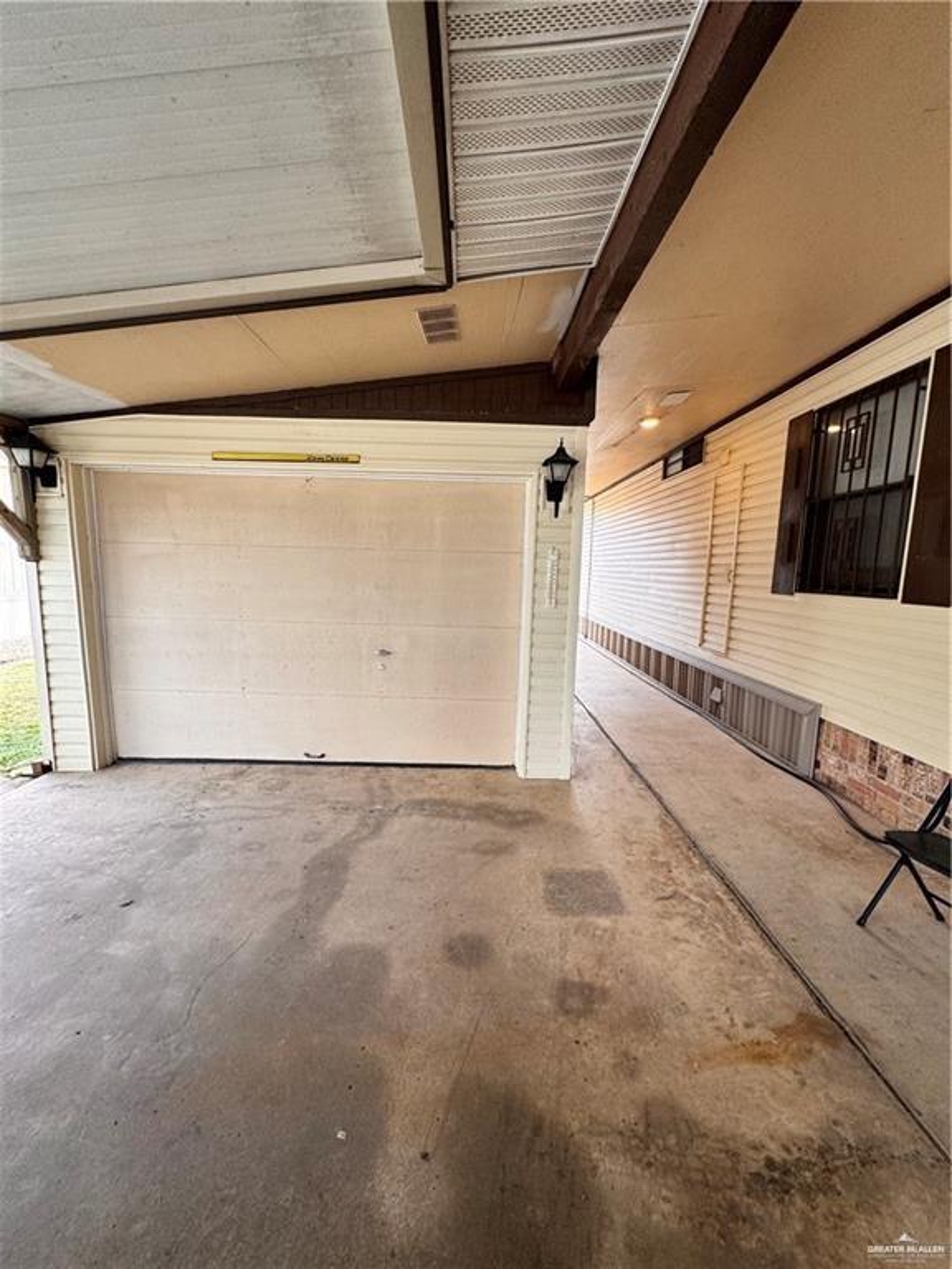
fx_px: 513
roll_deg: -1.1
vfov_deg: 102.1
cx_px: 476
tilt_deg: -7.2
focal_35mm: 14
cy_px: 634
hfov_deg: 85.7
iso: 100
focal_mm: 2.22
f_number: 2.2
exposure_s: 1/99
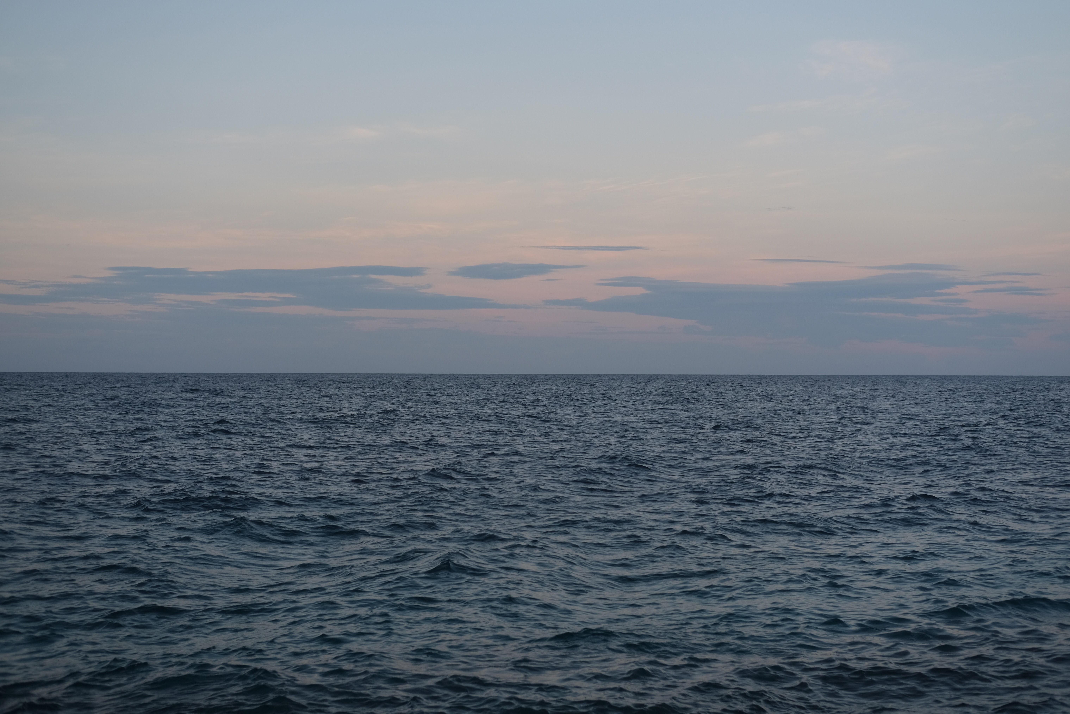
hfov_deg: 37.5
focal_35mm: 53
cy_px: 357
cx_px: 535
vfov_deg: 25.5
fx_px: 1575
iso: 160
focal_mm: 35
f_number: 3.2
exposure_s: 1/180
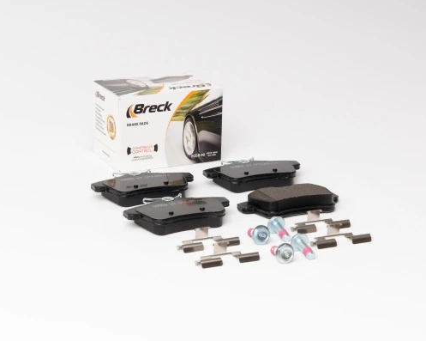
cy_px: 170
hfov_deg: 18.8
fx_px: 1285
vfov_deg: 15.1
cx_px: 213
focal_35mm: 102
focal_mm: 60
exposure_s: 1/200
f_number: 13
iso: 100
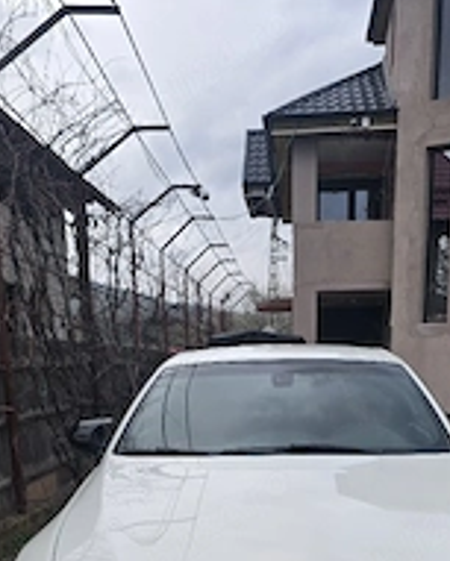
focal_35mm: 47
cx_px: 253
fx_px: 782
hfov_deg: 32.1
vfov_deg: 35.3
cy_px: 576
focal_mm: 6.3
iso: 32
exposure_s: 1/66.2
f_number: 1.7
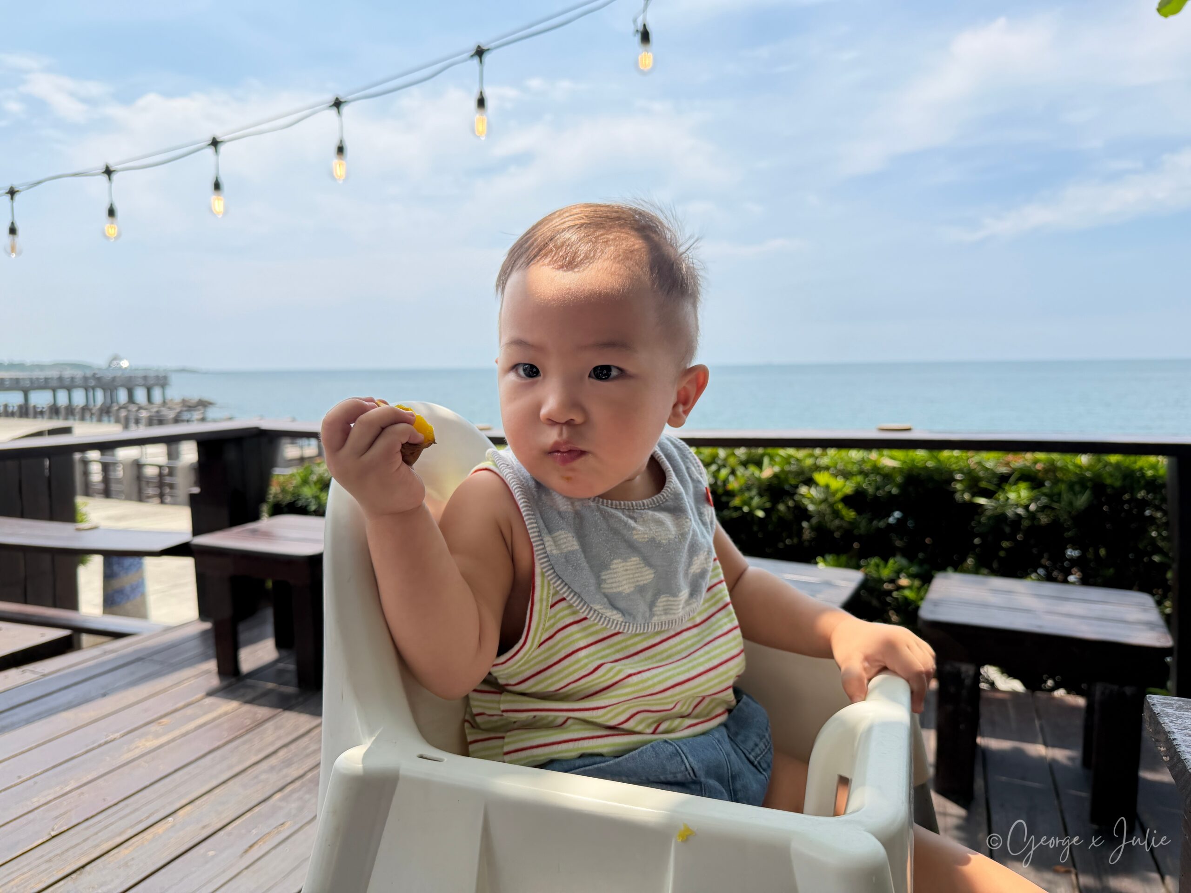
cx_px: 596
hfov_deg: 71.6
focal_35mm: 24
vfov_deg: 56.8
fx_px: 826
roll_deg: +1.1
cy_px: 446
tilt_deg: -5.9
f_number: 1.78
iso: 100
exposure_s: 1/3584
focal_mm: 6.76
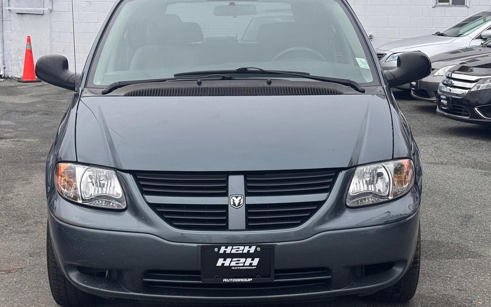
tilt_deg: -6.3
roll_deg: +0.3
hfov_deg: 34.0
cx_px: 243
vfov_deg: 21.6
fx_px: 803
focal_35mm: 60
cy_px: 152
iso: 64
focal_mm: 6.76
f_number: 1.78
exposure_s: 1/1133
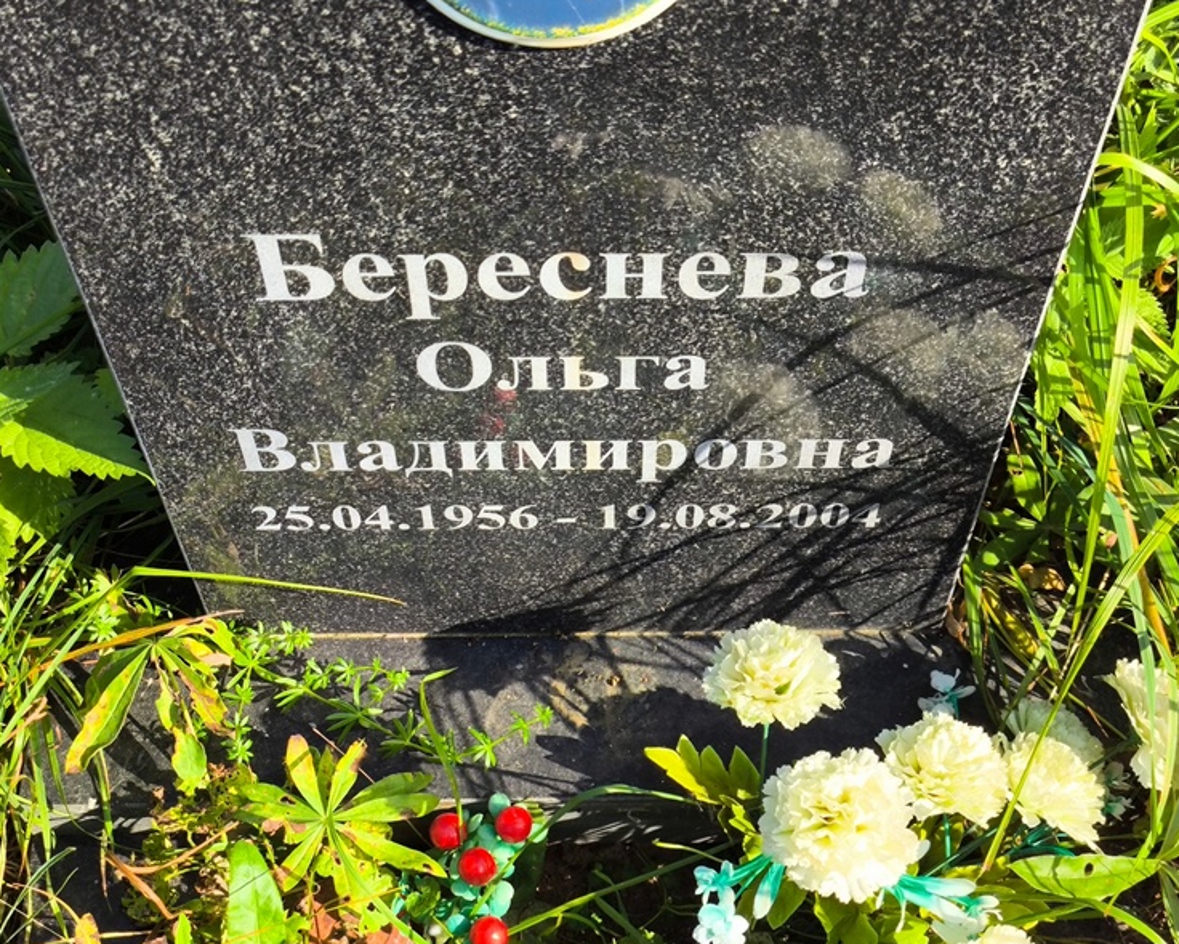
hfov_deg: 35.3
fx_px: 1850
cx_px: 561
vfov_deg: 28.6
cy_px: 471
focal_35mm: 53
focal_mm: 4.71
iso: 50
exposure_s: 1/636
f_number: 1.7
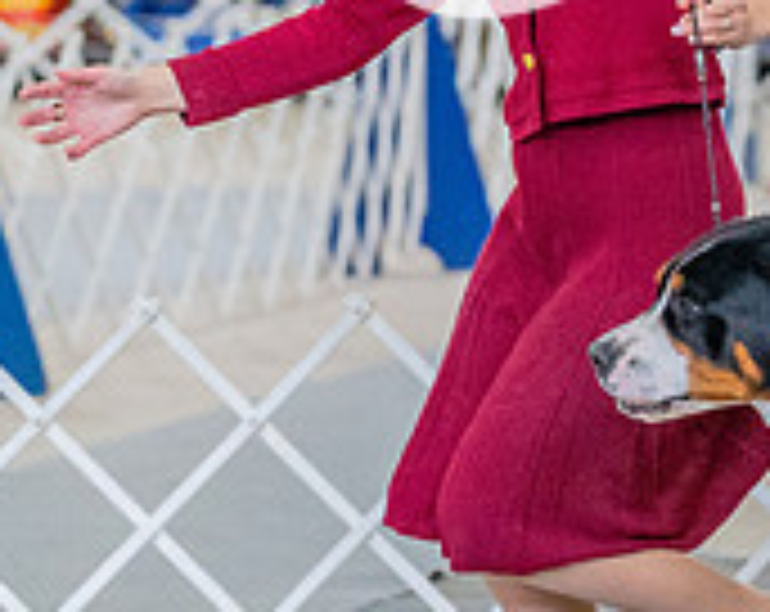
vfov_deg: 3.1
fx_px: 11414
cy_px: 112
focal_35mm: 502
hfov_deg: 3.8
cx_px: 1105
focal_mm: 135
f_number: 3.5
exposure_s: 1/400
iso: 6400
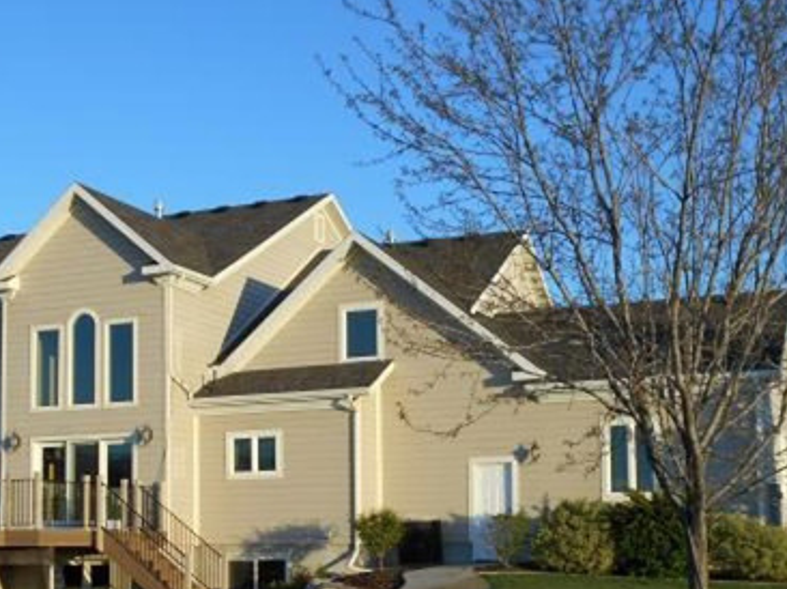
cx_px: 290
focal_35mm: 56
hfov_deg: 34.2
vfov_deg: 25.7
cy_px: 445
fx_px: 1272
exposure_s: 1/500
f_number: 3.6
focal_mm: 5.8
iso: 80
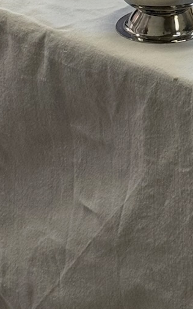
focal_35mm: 206
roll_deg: -0.2
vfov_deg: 9.6
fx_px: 1735
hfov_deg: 6.2
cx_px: 379
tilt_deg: -14.7
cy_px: -261
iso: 80
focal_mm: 6.76
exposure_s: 1/100
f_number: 1.78
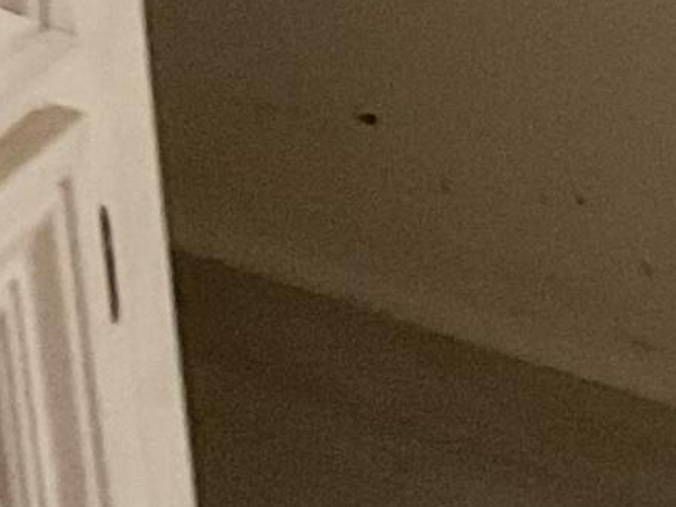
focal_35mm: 199
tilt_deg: -18.3
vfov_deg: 6.7
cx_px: 1180
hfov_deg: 9.5
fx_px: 3887
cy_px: -1026
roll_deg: -0.1
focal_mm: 3
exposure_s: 1/30
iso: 320
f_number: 1.8
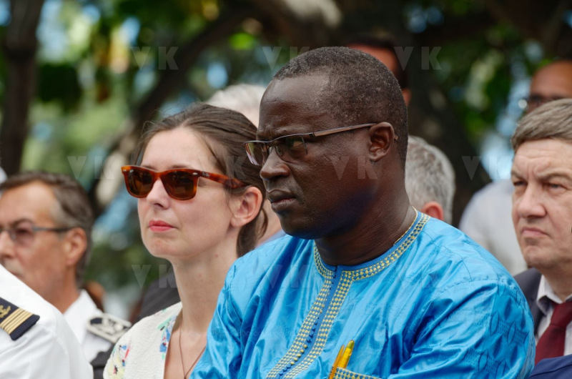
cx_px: 286
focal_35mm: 300
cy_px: 190
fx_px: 4757
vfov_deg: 4.6
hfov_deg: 6.9
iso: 100
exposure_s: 1/250
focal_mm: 200
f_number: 6.3
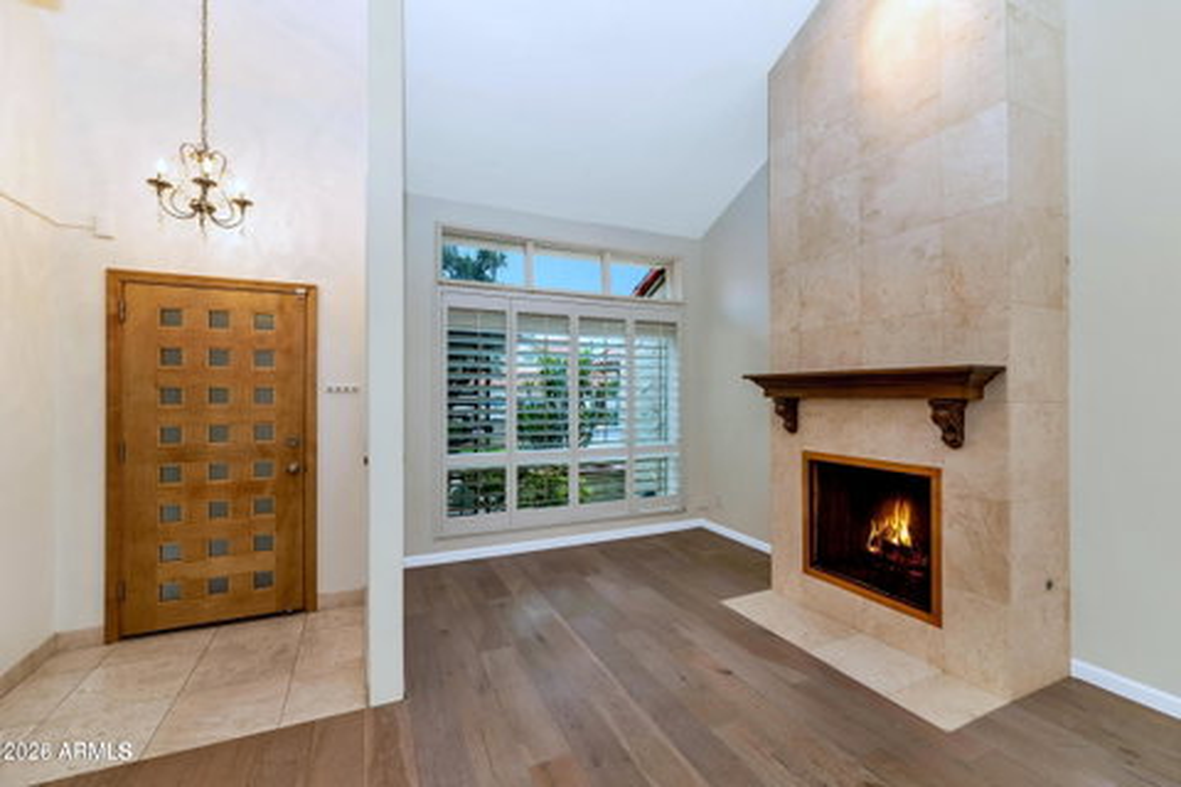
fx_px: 492
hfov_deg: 100.4
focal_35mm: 15
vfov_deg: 77.3
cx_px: 590
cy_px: 394
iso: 320
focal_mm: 15
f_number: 4.5
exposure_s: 1/60
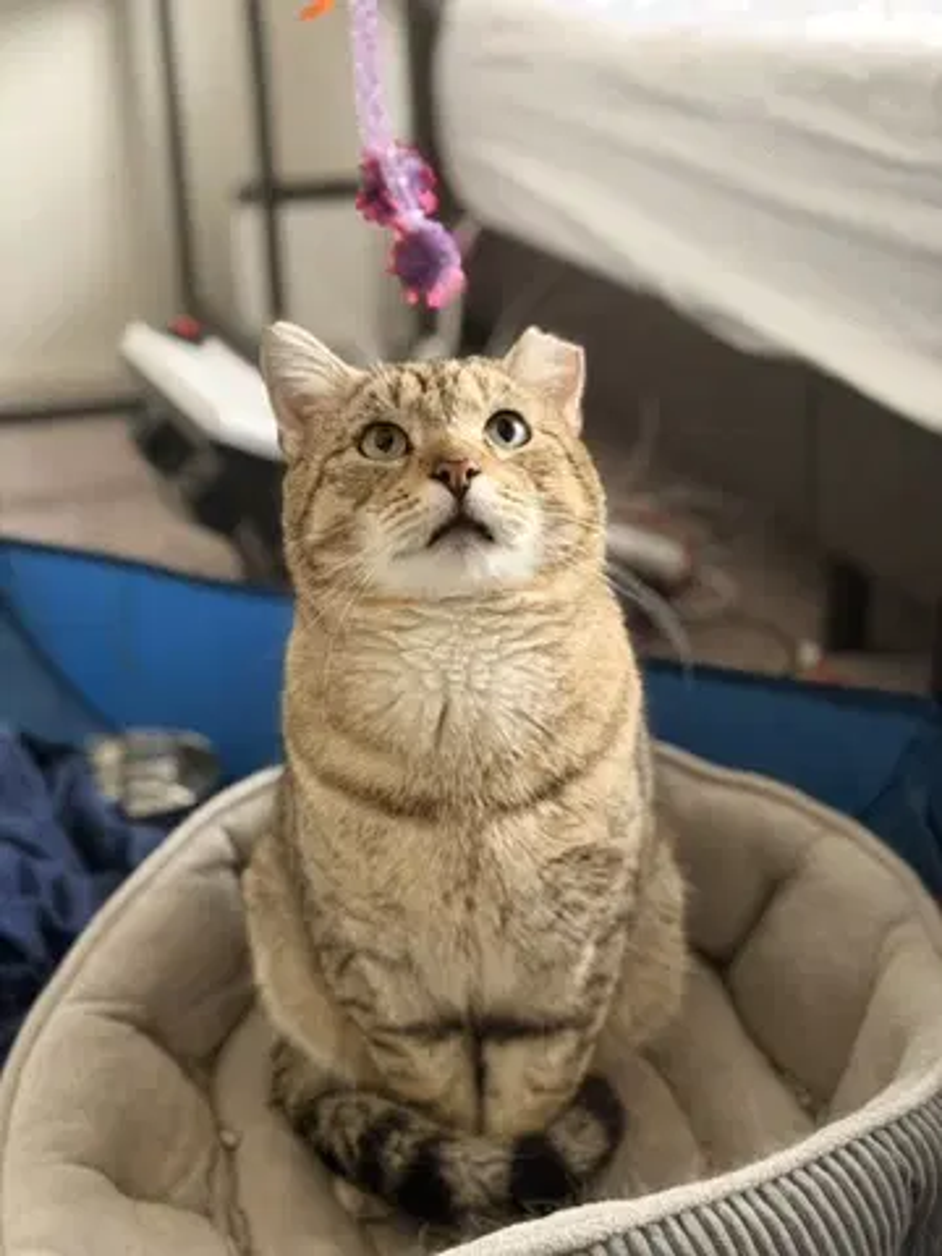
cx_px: 471
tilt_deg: -21.7
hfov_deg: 30.3
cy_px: 628
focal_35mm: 48
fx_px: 1742
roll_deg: +1.5
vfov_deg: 39.7
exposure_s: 1/30
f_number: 1.78
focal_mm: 6.76
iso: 640
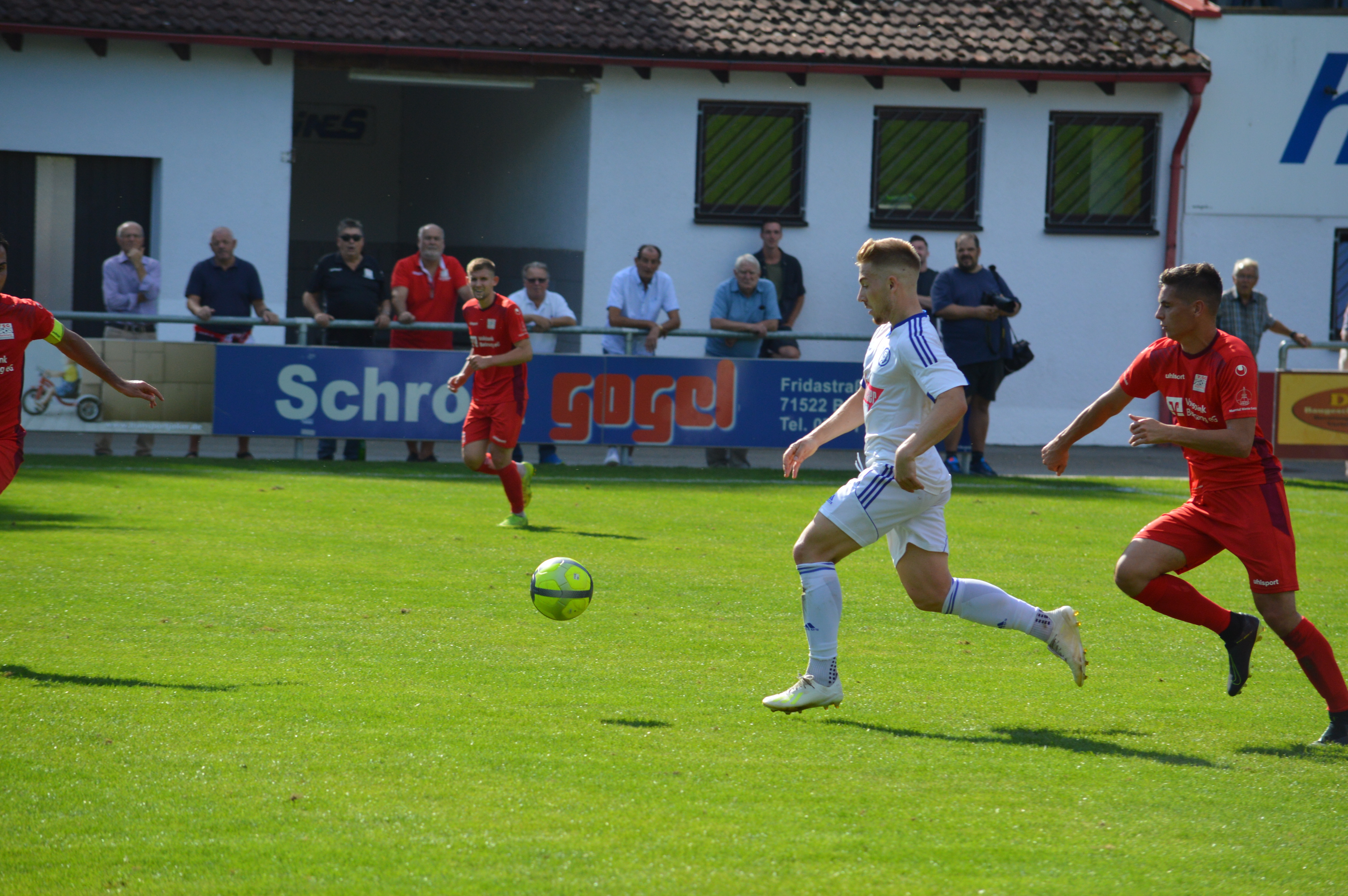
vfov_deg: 5.4
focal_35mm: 255
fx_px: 9540
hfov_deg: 8.1
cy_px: 448
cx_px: 674
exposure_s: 1/1250
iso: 400
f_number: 5.6
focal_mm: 170
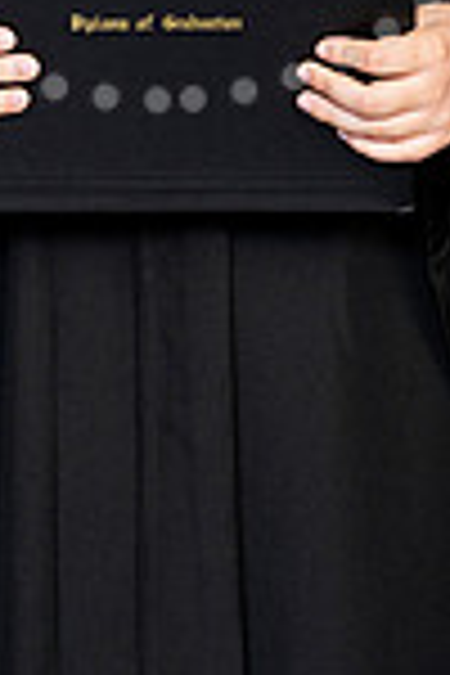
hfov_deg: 5.4
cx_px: 158
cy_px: -315
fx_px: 4781
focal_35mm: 255
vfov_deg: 7.9
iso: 250
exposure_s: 1/125
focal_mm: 85
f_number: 8
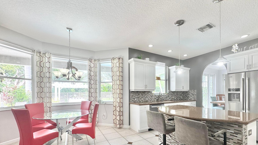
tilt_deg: -1.3
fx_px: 109
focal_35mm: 16
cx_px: 135
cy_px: 93
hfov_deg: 99.3
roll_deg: +0.6
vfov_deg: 65.8
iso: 64
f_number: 2.2
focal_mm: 2.22
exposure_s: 1/120
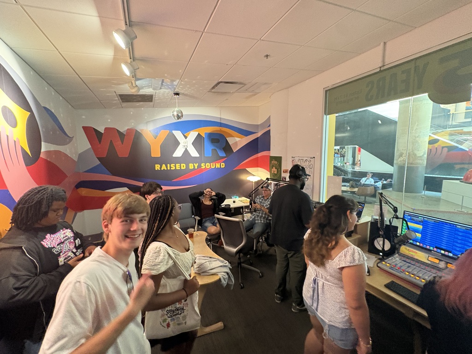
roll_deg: +1.5
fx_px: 191
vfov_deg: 85.7
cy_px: 177
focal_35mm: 14
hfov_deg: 102.1
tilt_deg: -6.9
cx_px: 236
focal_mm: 2.22
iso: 640
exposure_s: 1/60
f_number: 2.2
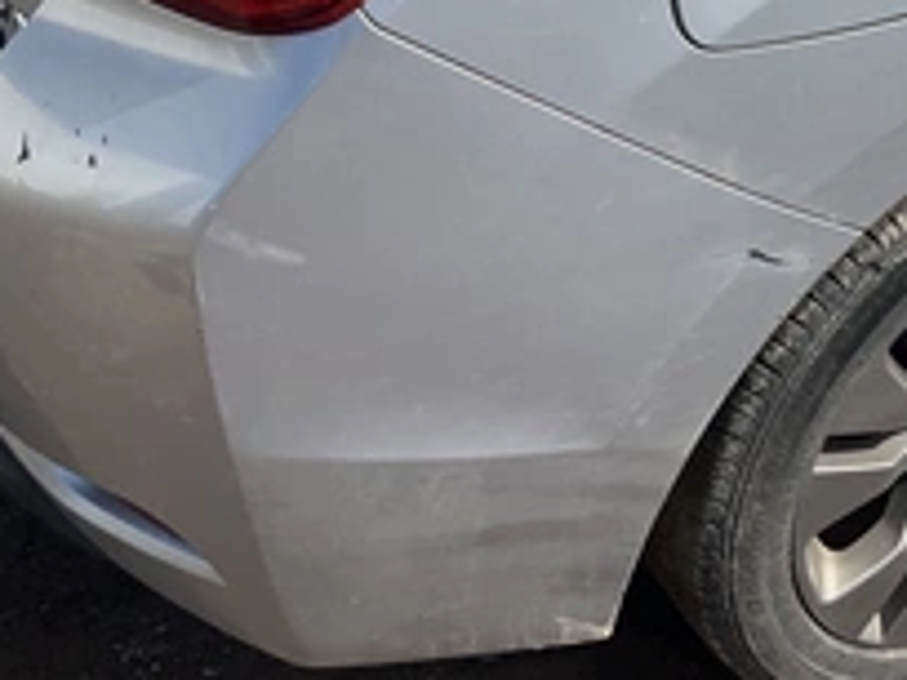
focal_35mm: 57
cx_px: 667
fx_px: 1494
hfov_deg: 33.2
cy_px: 156
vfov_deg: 25.3
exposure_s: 1/2538
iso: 25
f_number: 1.8
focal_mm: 3
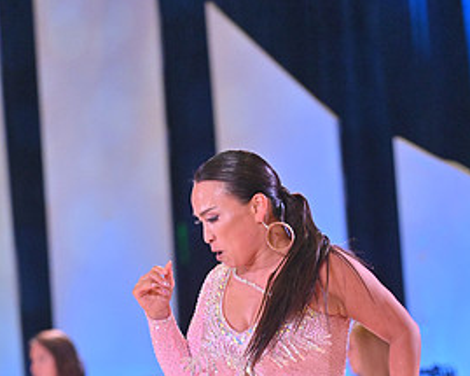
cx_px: 293
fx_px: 5201
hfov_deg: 5.2
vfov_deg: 4.1
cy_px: 491
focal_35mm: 374
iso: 4000
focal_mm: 185
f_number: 5
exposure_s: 1/400
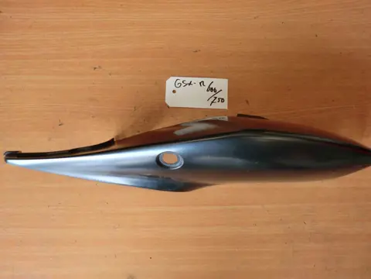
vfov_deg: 51.4
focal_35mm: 27
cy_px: 140
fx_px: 289
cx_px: 186
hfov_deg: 65.3
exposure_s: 1/60
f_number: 3.2
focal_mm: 4.9
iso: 64
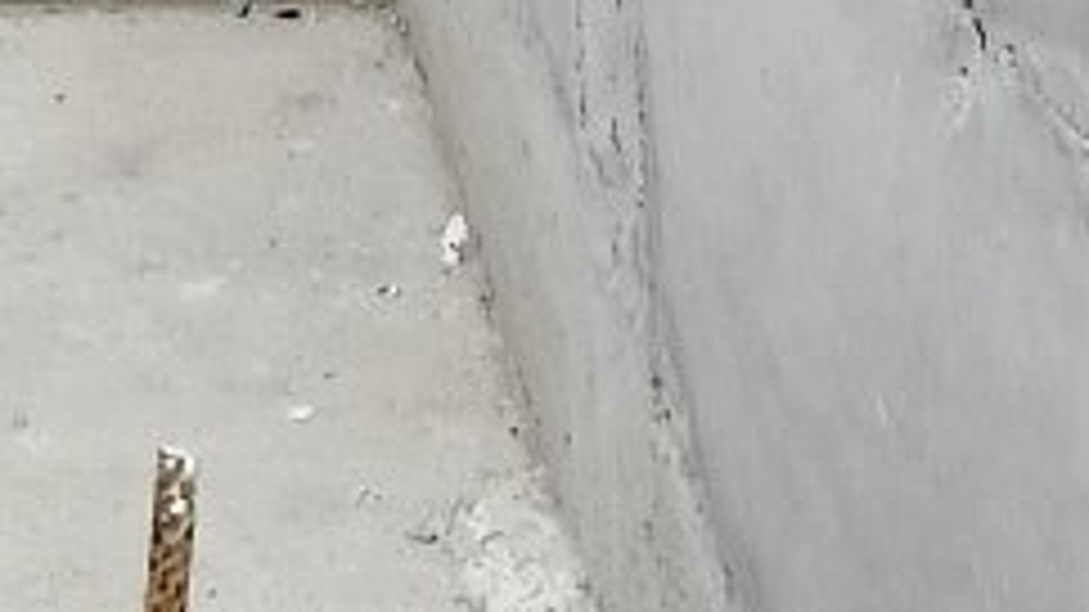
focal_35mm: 90
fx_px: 2598
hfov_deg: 22.6
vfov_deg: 10.5
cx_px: -52
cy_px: -1080
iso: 64
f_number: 2.2
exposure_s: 1/304
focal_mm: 1.68
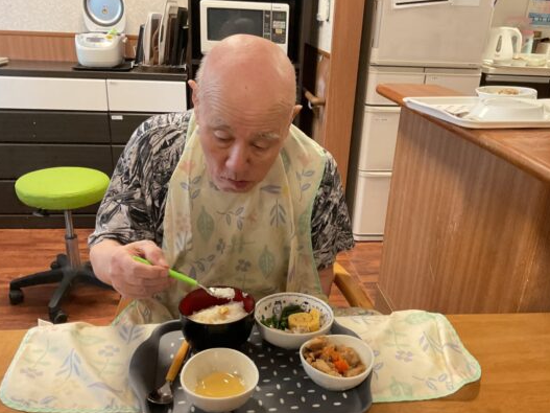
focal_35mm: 33
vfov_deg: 42.8
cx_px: 291
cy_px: 232
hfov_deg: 55.3
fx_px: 524
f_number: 1.8
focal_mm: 3
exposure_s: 1/60
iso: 250
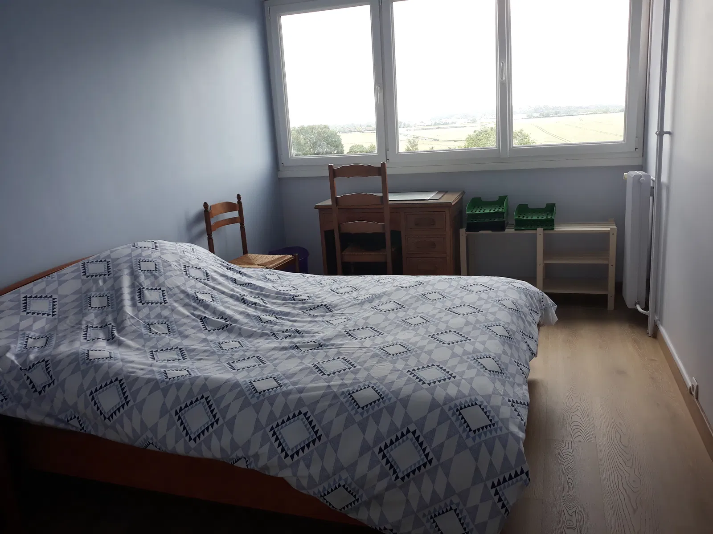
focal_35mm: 27
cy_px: 267
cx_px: 356
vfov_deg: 51.4
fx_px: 556
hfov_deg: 65.3
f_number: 1.7
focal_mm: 3.71
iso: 40
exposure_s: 1/121
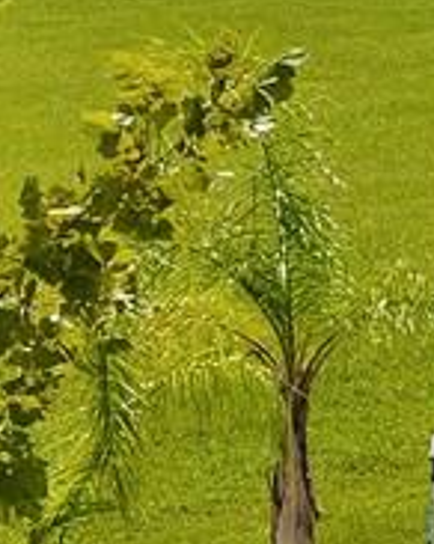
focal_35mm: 205
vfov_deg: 9.3
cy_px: -137
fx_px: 3297
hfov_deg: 5.8
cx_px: 1995
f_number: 1.8
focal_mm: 8.67
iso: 270
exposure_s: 1/6400
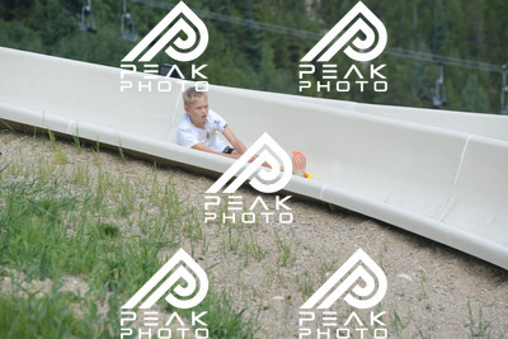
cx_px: 254
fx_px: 2753
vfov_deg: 7.0
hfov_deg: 10.5
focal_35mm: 195
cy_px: 170
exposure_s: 1/640
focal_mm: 195
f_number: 6.3
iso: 500
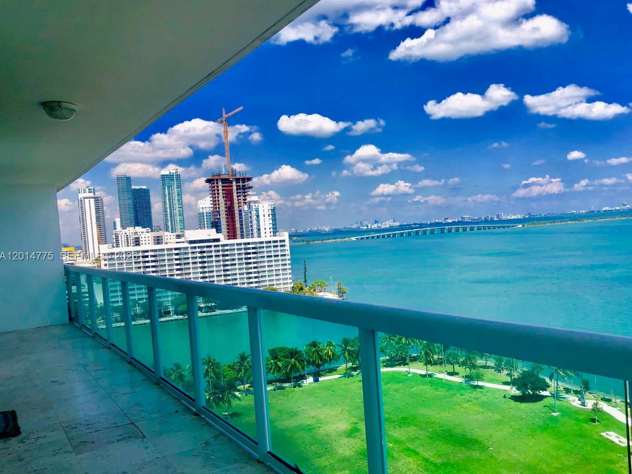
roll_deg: +3.8
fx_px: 584
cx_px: 358
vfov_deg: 44.1
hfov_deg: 56.6
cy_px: 257
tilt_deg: -1.9
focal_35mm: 32
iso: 20
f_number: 1.8
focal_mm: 4
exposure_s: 1/2433
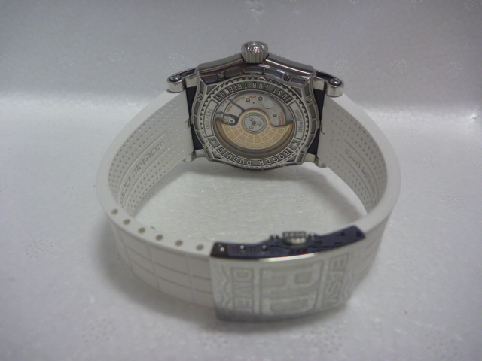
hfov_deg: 63.4
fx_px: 390
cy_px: 180
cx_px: 241
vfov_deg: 49.7
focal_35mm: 28
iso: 200
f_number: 3.3
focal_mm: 5
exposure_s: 1/30
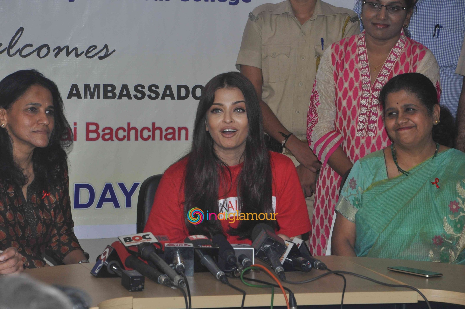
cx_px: 232
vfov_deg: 8.7
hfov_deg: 13.1
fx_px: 2032
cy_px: 154
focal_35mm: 158
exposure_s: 1/160
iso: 800
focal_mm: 105
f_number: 11
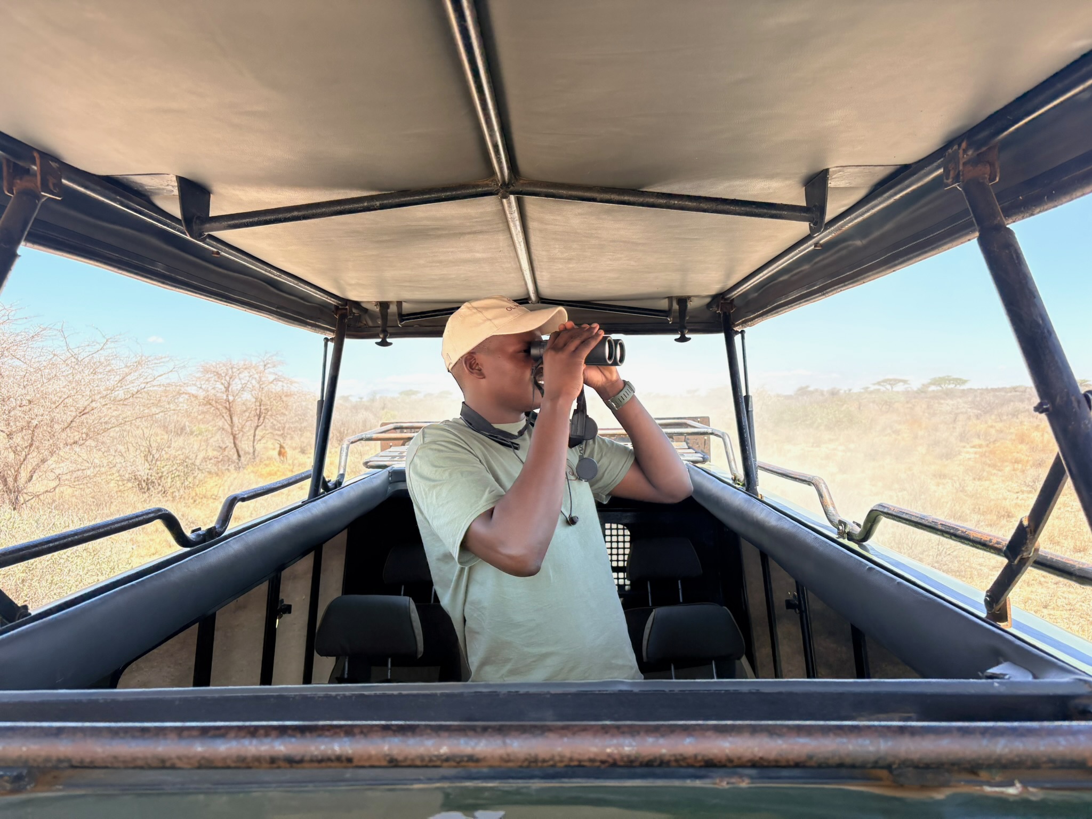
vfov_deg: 53.1
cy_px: 410
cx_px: 546
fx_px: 820
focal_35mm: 26
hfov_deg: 67.3
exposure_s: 1/1135
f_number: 1.6
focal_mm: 5.96
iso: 64
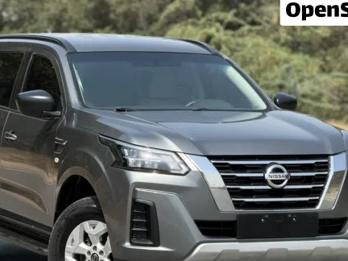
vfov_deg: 10.0
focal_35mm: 148
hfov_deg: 13.3
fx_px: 1488
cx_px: 159
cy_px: 142
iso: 32
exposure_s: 1/638
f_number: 2.8
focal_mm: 16.89
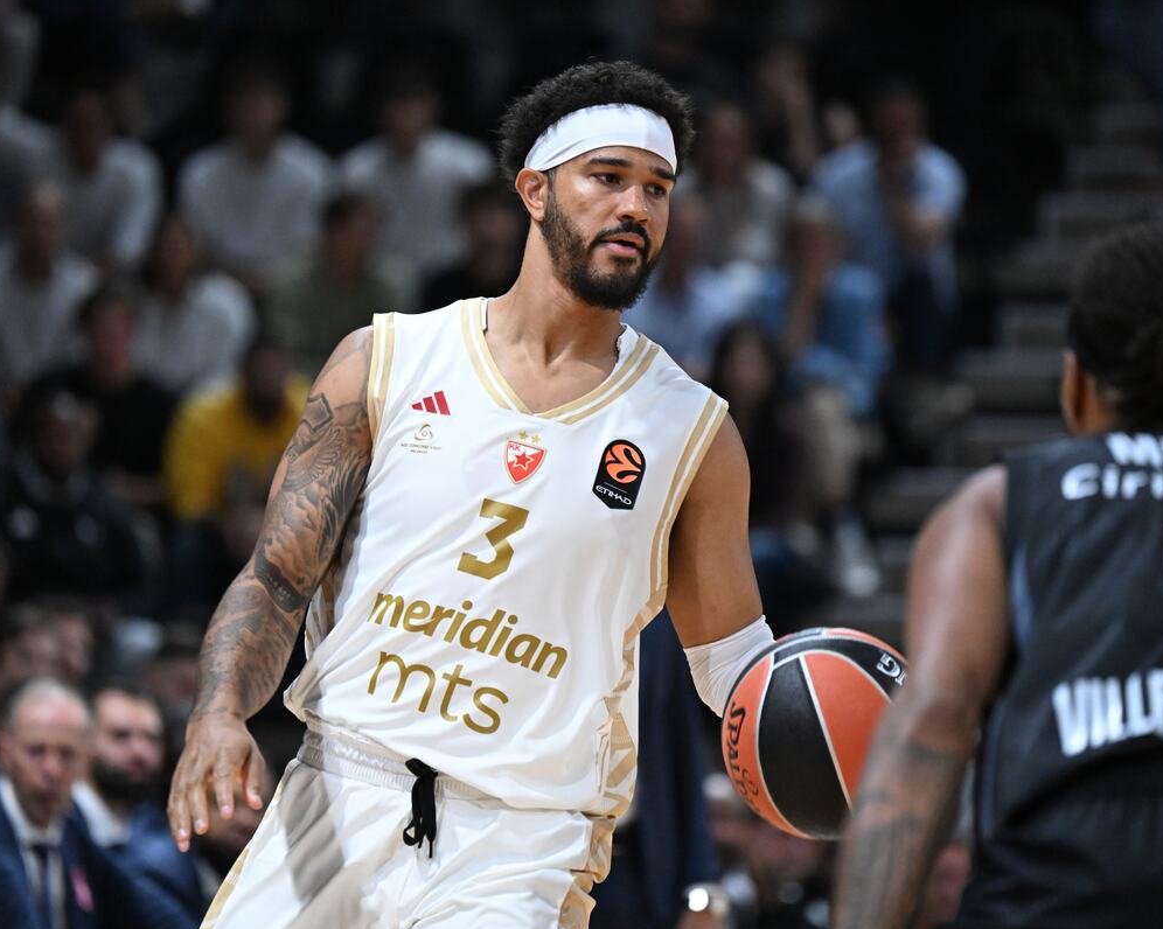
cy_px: 464
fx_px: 12455
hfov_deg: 5.3
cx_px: 544
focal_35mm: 362
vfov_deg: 4.3
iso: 6400
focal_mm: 320
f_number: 5.6
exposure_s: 1/800
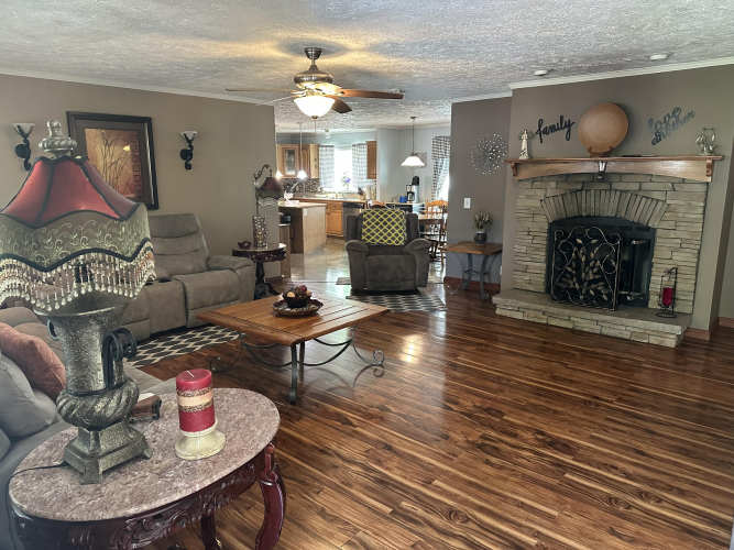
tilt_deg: -11.1
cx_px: 367
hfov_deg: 71.6
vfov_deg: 56.8
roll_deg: -0.8
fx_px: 509
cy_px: 275
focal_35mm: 24
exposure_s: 1/60
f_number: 1.78
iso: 640
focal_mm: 6.86
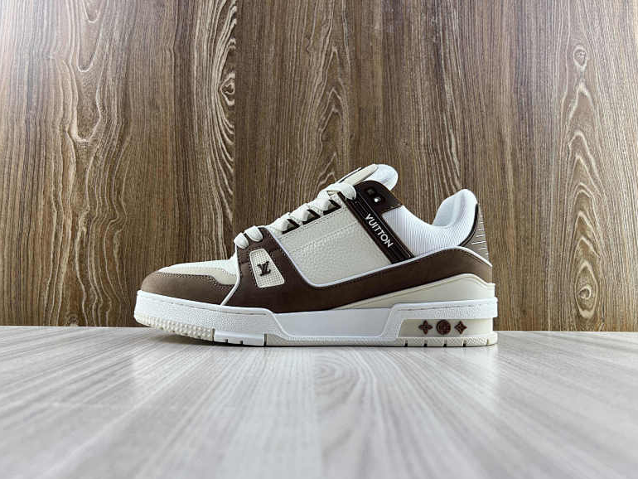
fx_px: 498
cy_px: 248
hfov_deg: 65.3
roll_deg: -0.4
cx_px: 315
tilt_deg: +2.9
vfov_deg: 51.4
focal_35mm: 27
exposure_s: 1/147
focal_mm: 5.7
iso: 32
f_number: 1.5
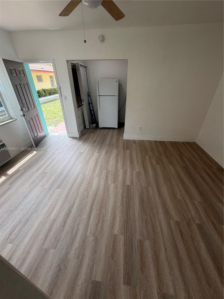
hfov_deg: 85.7
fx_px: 121
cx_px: 112
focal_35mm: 14
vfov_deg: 102.1
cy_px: 150
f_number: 2.2
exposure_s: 1/121
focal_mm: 2.22
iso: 50
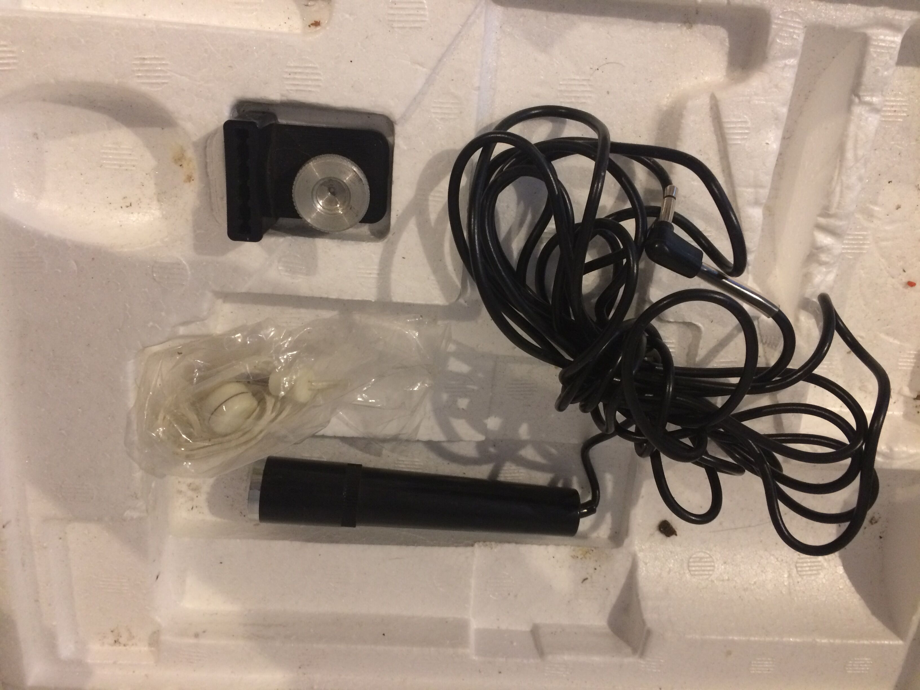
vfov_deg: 48.2
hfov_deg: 61.7
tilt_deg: -69.0
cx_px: 460
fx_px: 771
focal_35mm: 29
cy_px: 345
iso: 320
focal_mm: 4.15
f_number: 2.2
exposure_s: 1/33
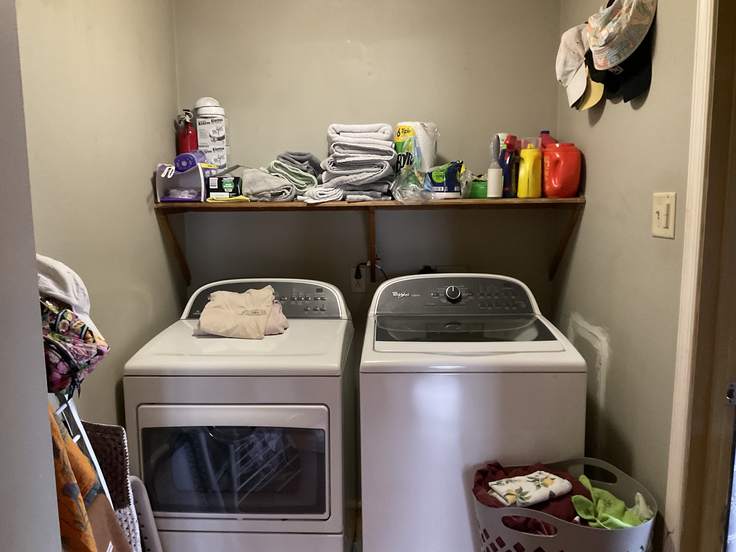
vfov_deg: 48.2
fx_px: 617
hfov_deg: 61.7
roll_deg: +0.2
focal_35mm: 29
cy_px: 276
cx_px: 368
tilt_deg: -8.1
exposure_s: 1/30
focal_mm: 3
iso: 320
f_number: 1.8
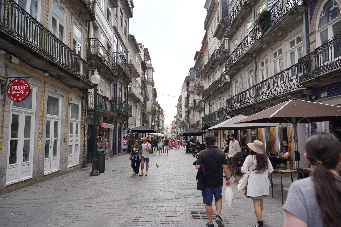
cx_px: 170
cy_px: 114
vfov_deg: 53.1
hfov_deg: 73.7
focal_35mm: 24
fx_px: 227
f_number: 10
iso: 100
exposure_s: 1/100
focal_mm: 24
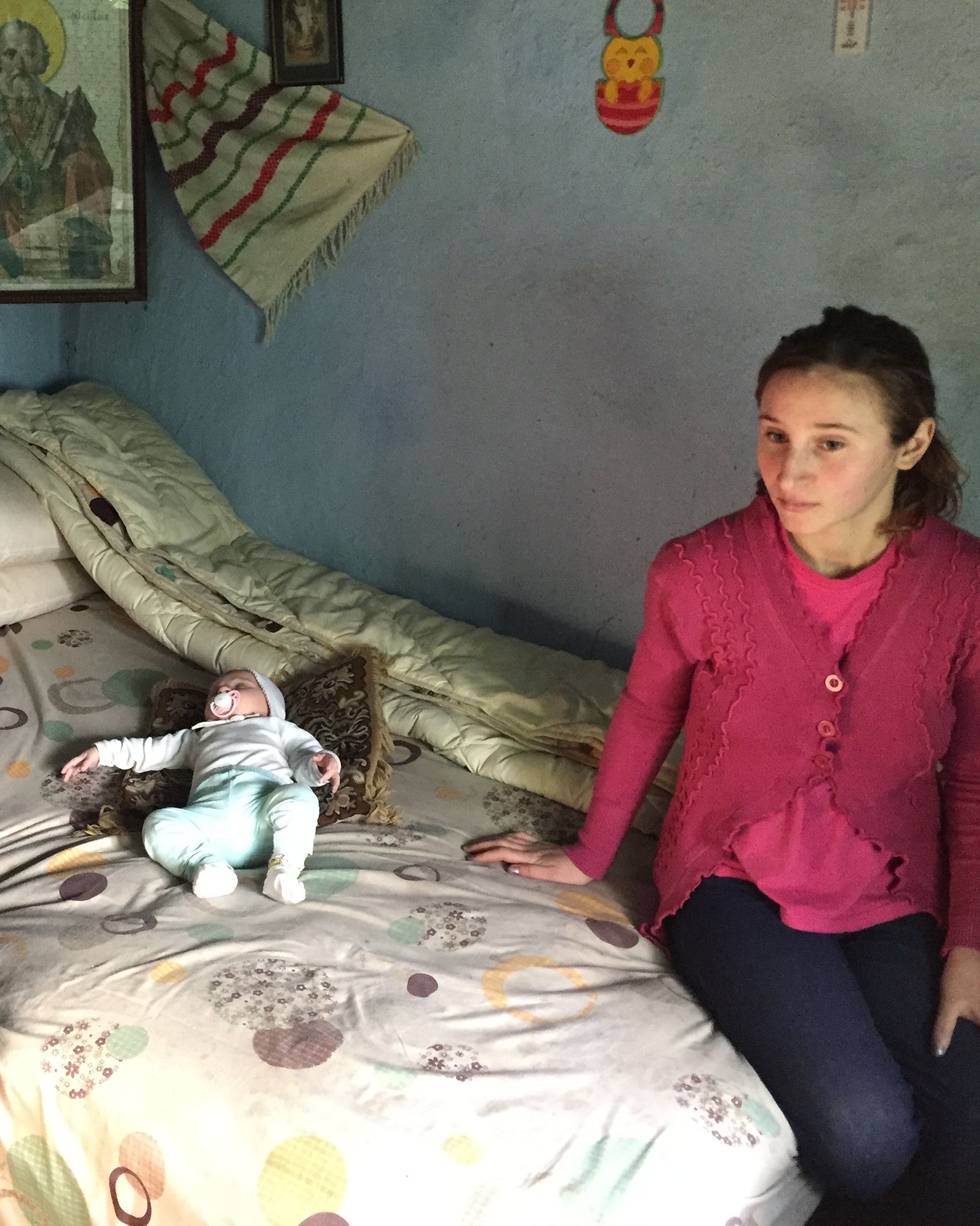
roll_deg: +0.2
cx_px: 294
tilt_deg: -19.8
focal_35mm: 38
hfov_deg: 38.5
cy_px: 616
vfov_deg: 47.9
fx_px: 1378
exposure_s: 1/25
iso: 250
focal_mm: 4.15
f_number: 2.2
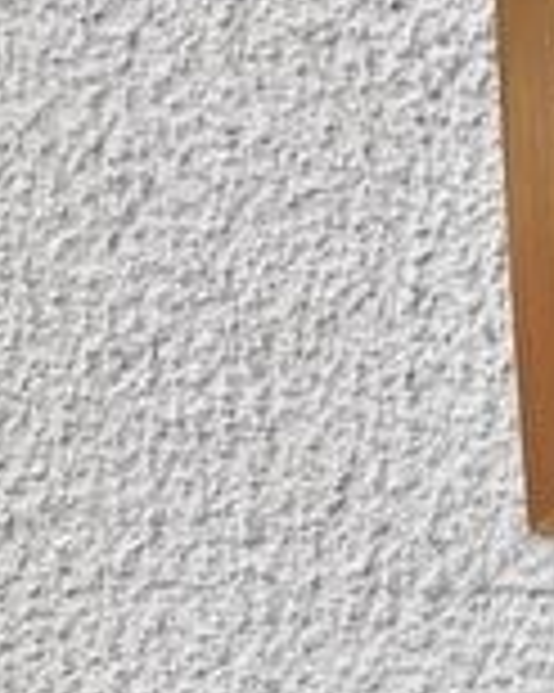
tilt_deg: -10.1
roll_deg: +0.1
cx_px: 1770
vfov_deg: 13.7
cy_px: -374
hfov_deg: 9.0
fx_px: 2708
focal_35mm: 132
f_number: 1.6
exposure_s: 1/120
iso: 100
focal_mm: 5.1
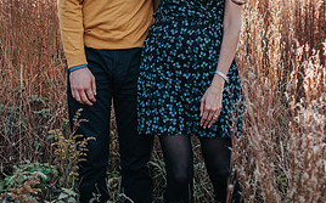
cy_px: -24
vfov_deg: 20.5
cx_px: 167
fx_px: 533
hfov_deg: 34.0
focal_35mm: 60
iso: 200
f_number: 3.2
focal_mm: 35
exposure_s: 1/640
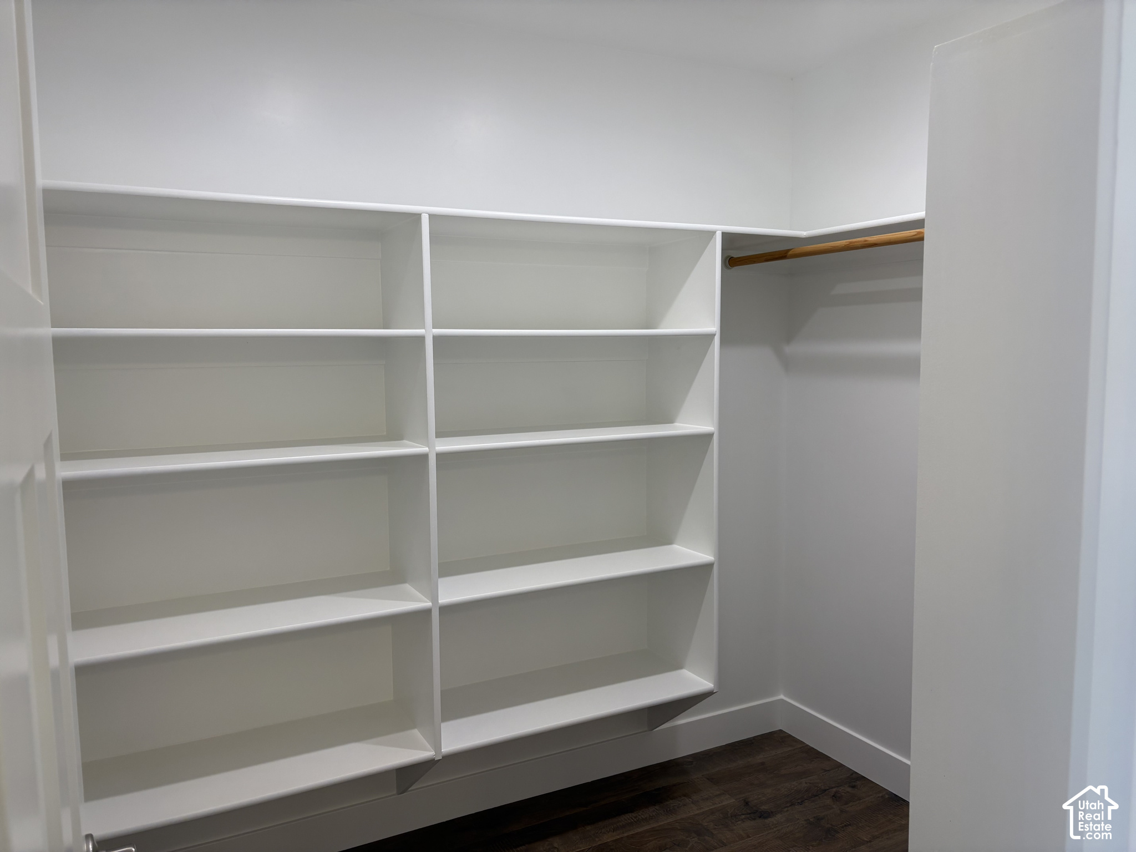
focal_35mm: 26
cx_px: 568
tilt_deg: -4.9
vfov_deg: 53.1
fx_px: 853
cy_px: 426
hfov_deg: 67.3
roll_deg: +0.4
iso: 80
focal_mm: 5.96
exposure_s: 1/120
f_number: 1.6
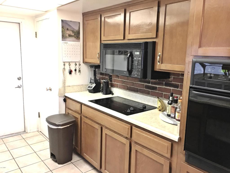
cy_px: 86
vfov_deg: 48.2
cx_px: 115
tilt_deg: -9.3
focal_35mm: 29
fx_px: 193
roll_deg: -1.9
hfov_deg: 61.7
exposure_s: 1/8
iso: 100
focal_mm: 4.15
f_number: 2.2
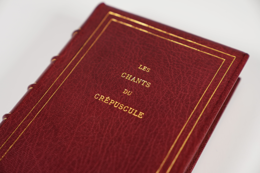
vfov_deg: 19.5
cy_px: 86
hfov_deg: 28.8
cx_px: 130
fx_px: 506
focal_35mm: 70
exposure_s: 1/60
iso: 200
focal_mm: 70
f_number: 4.5
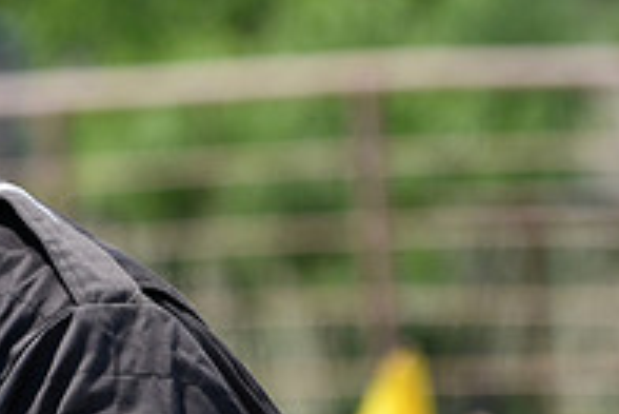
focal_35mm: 1329
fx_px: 22868
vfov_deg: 1.0
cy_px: 96
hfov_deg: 1.6
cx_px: -19
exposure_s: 1/1000
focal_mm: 300
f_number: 6.3
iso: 280
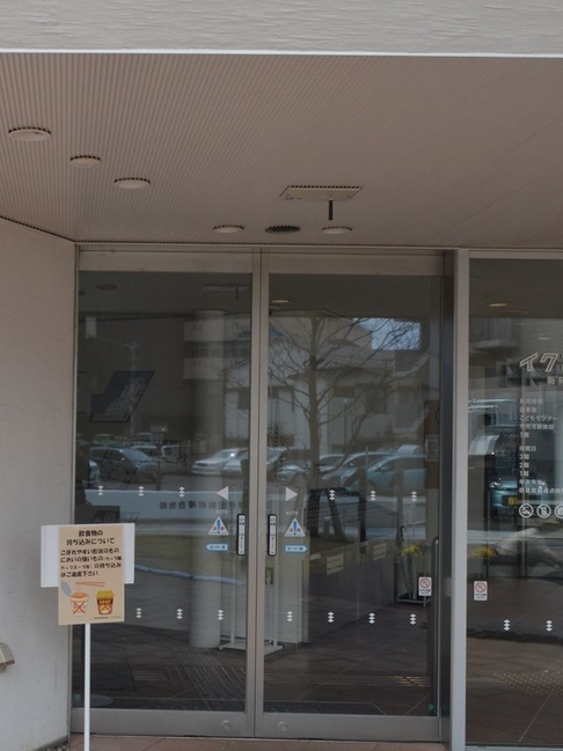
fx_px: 1042
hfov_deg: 28.6
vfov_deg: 39.7
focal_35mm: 48
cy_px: 397
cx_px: 22
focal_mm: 18
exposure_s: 1/320
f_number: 9
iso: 400
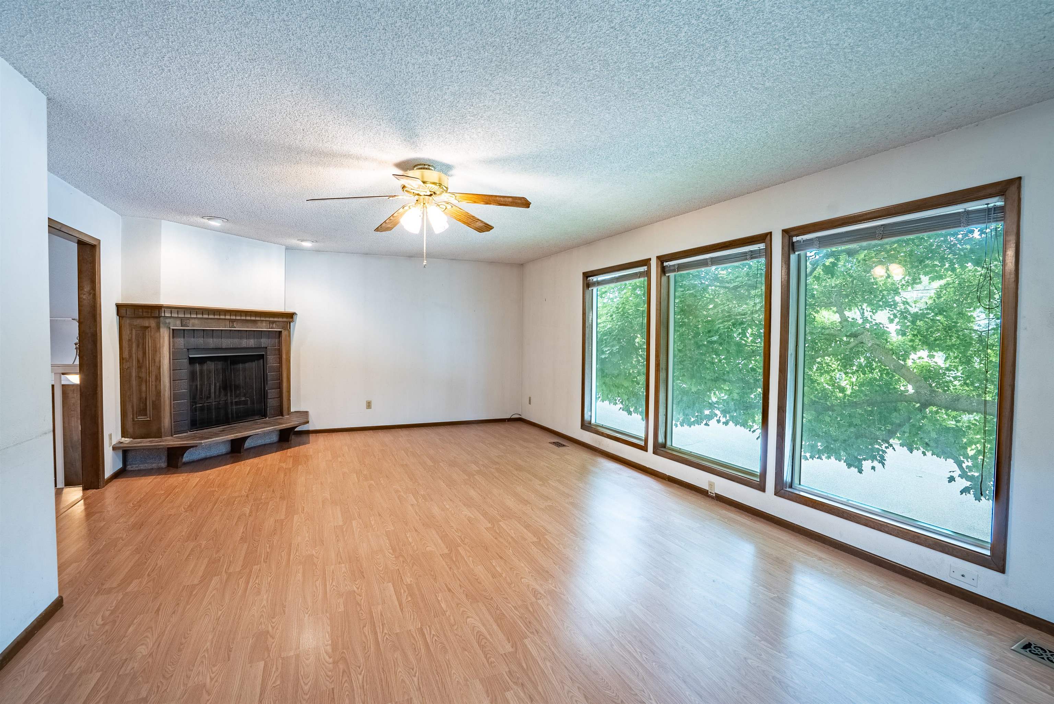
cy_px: 352
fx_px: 469
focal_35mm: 16
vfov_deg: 73.8
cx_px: 527
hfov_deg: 96.7
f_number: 8
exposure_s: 1/250
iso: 400
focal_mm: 16
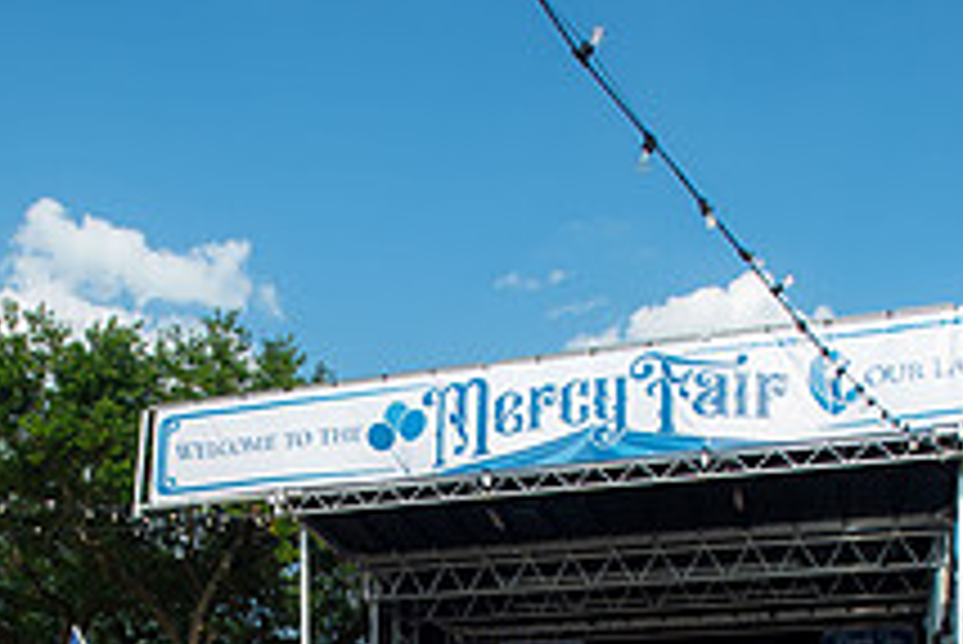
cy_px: 815
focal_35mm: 46
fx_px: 1231
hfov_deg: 42.5
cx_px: 387
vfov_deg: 25.6
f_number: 5.6
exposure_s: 1/200
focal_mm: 17
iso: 100
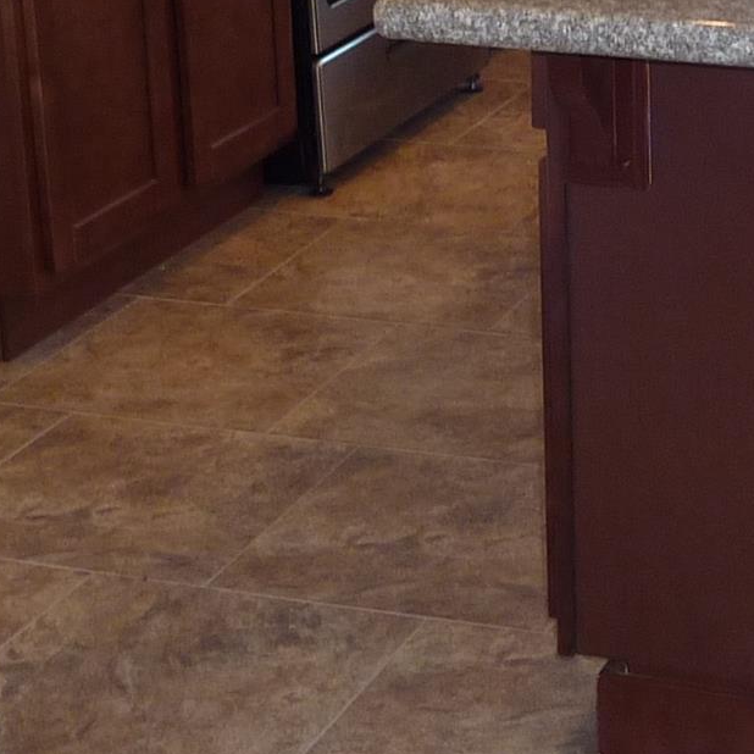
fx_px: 2538
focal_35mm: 103
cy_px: 89
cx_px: 744
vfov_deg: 16.7
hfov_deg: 16.6
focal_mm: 4.4
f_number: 3.3
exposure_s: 1/30
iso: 125
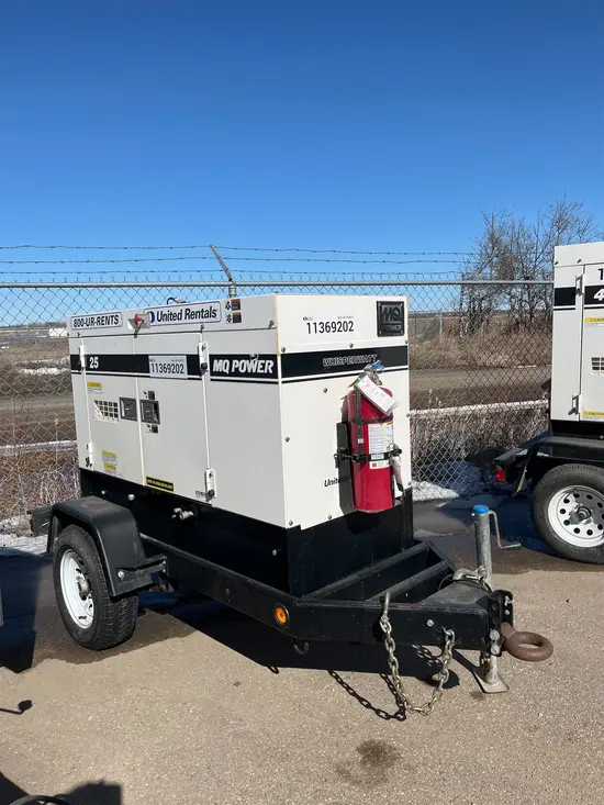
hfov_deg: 53.1
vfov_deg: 67.3
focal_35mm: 26
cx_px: 302
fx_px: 605
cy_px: 402
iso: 50
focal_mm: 5.1
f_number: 1.6
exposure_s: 1/6494
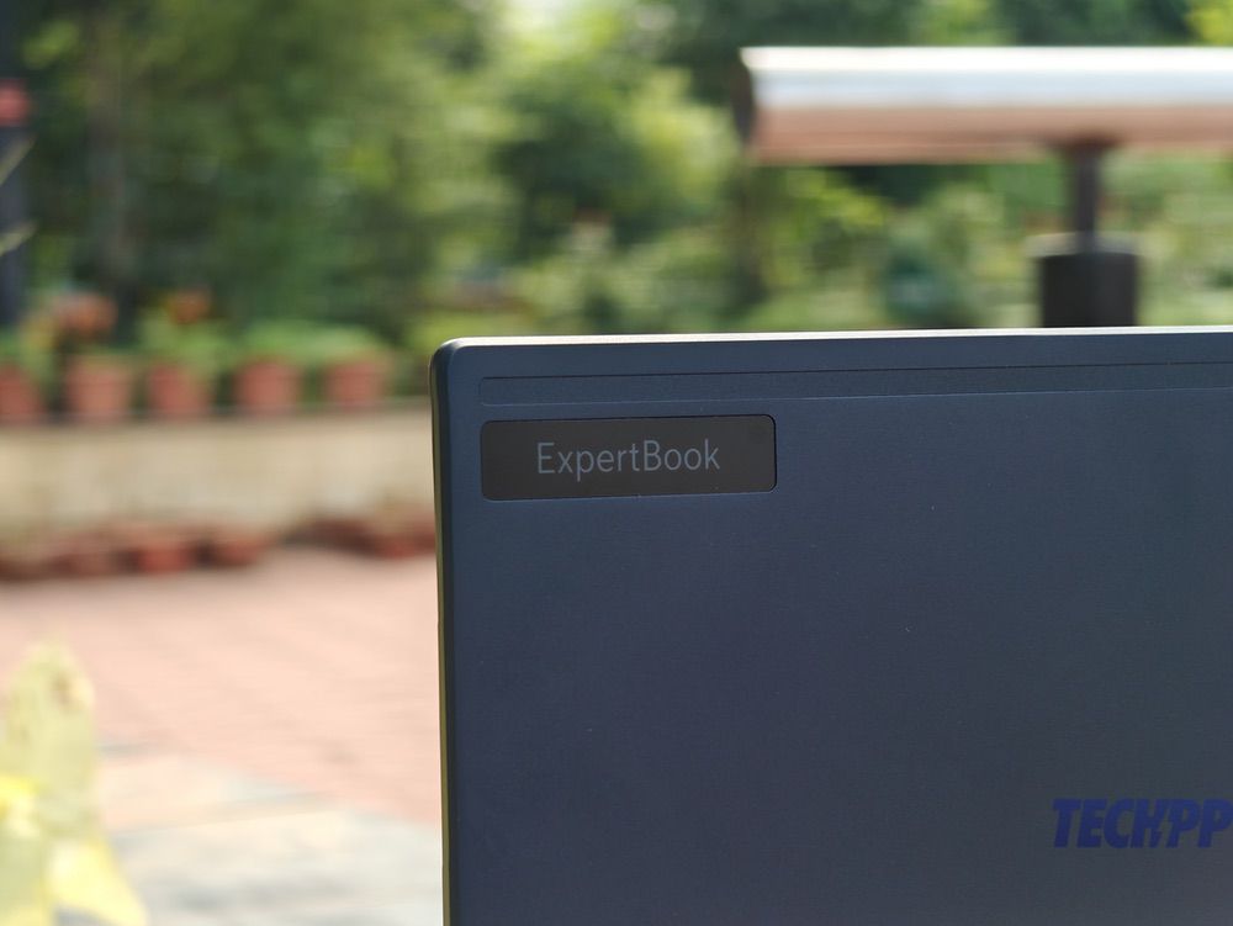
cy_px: 463
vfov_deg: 21.0
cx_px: 616
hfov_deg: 27.8
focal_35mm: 70
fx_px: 2495
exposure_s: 1/271
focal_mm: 13.3
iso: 50
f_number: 2.6
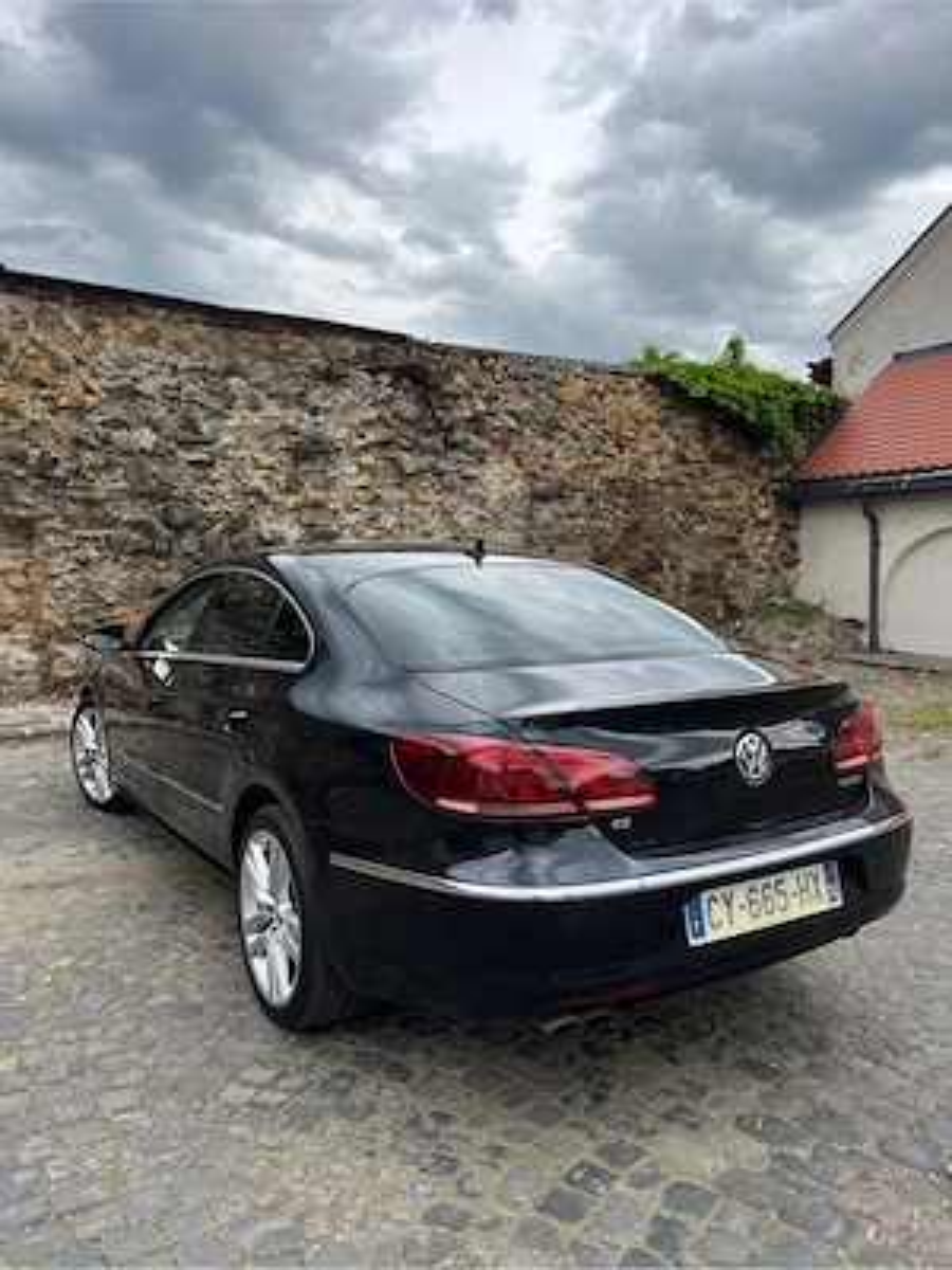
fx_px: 953
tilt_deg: -4.5
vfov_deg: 67.3
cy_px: 635
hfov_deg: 53.1
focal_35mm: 26
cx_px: 476
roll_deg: +1.3
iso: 50
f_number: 1.6
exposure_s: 1/1536
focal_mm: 5.1
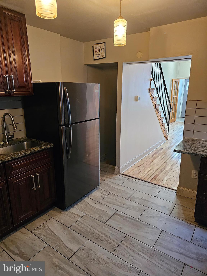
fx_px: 183
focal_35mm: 23
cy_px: 138
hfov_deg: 58.9
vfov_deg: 73.9
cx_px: 104
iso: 1000
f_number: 1.7
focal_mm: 6.3
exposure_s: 1/120
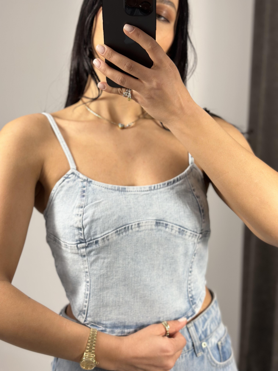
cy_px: 186
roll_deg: +1.3
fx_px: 514
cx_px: 139
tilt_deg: -32.9
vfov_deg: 39.7
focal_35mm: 48
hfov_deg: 30.3
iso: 100
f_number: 1.78
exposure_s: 1/100
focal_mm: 6.86
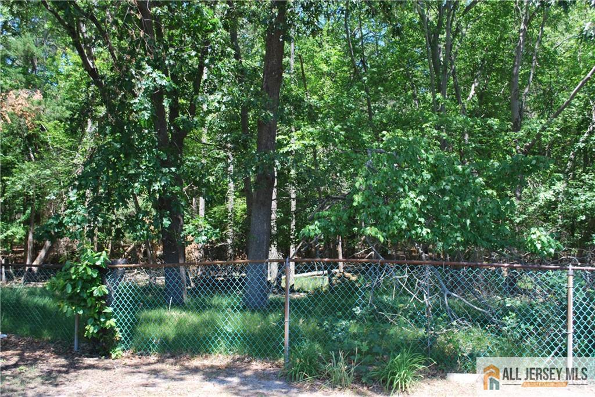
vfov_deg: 34.3
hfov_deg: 49.5
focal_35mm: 39
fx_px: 645
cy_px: 198
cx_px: 298
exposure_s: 1/125
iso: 140
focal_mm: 26
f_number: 5.6
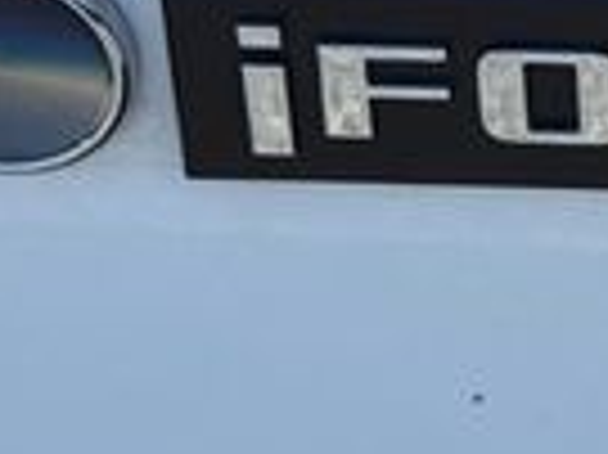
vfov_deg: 6.5
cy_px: 148
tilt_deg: -24.3
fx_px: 4001
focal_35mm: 228
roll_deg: -1.2
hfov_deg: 8.4
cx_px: 1031
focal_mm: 6.76
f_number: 1.78
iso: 100
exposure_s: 1/2667
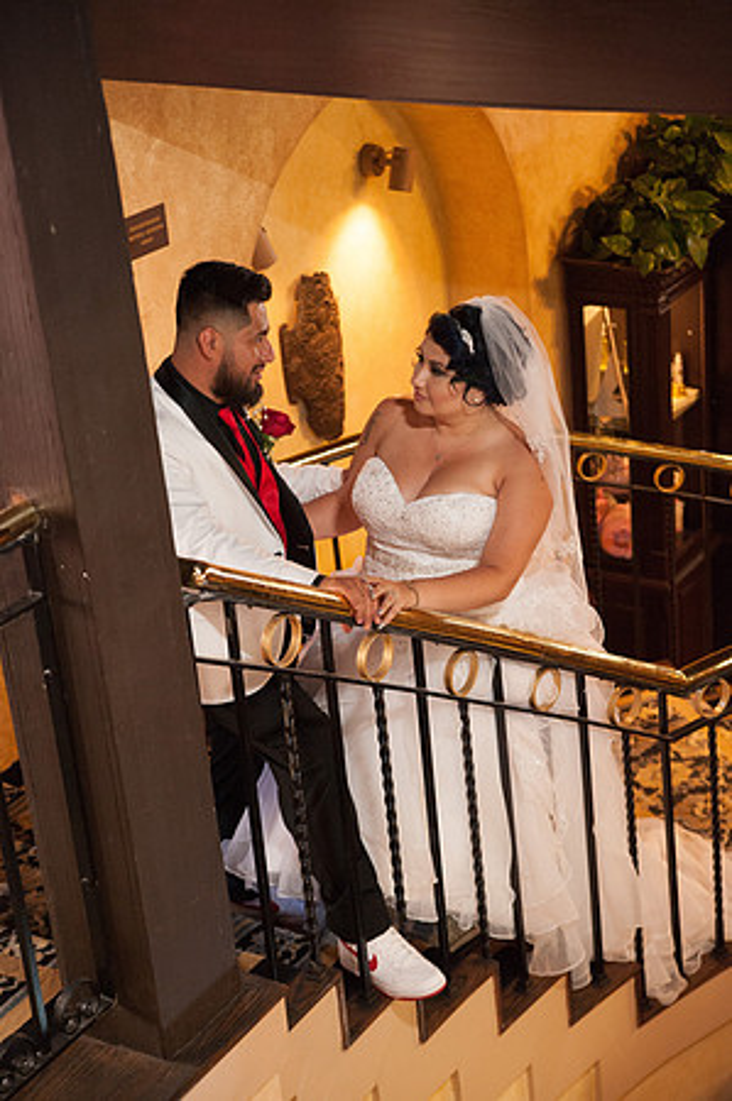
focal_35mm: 68
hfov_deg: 20.0
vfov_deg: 29.7
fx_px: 2079
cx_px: 366
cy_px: 550
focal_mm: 68
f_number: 4.5
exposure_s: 1/80
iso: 4000
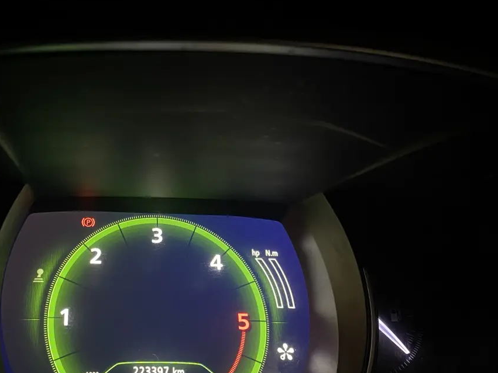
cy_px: 223
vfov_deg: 32.8
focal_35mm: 44
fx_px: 633
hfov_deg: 42.3
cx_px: 161
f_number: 1.8
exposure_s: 1/26
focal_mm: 4.25
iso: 640
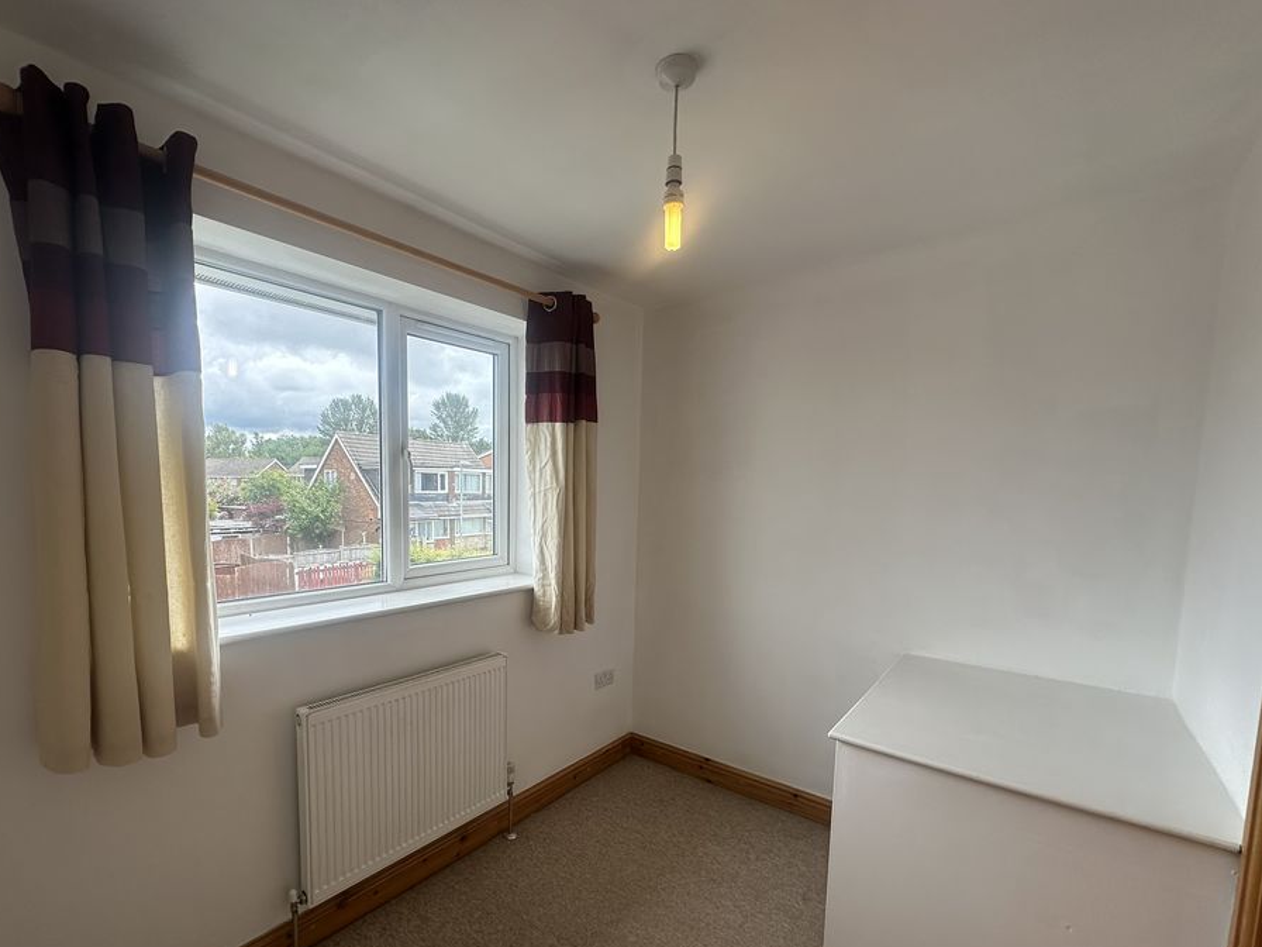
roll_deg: -0.9
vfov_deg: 77.7
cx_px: 565
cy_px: 540
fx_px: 583
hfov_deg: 94.2
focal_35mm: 16
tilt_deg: -5.3
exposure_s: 1/265
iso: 40
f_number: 2.2
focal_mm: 2.22
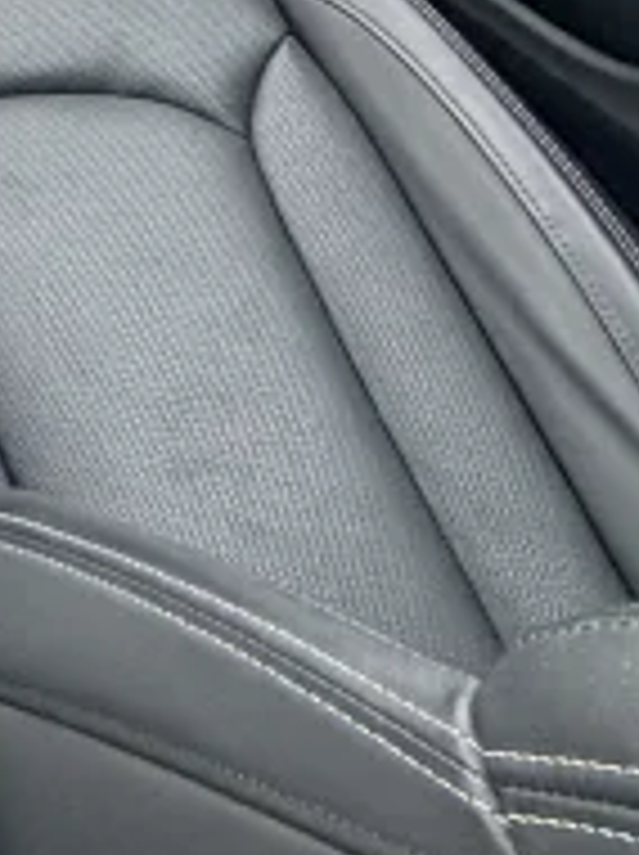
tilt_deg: -13.6
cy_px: -830
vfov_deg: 19.2
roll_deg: -1.9
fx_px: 1554
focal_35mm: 63
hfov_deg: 16.4
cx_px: -711
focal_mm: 2.22
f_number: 2.2
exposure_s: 1/121
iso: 100
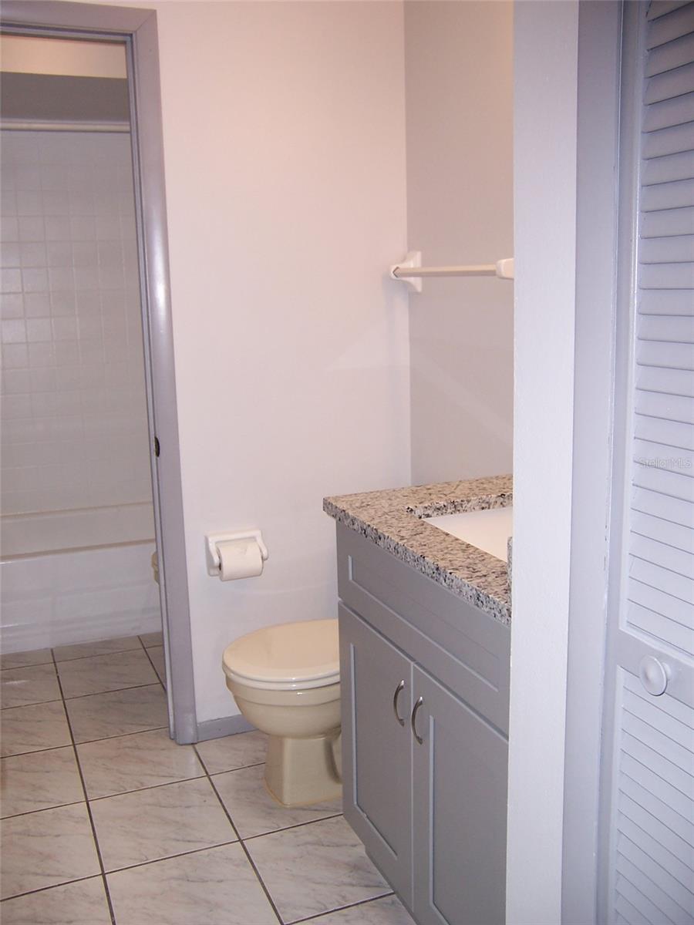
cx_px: 347
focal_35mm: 33
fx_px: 882
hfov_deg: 42.9
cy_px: 462
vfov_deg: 55.4
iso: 80
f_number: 2.8
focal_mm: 5.5
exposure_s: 1/60
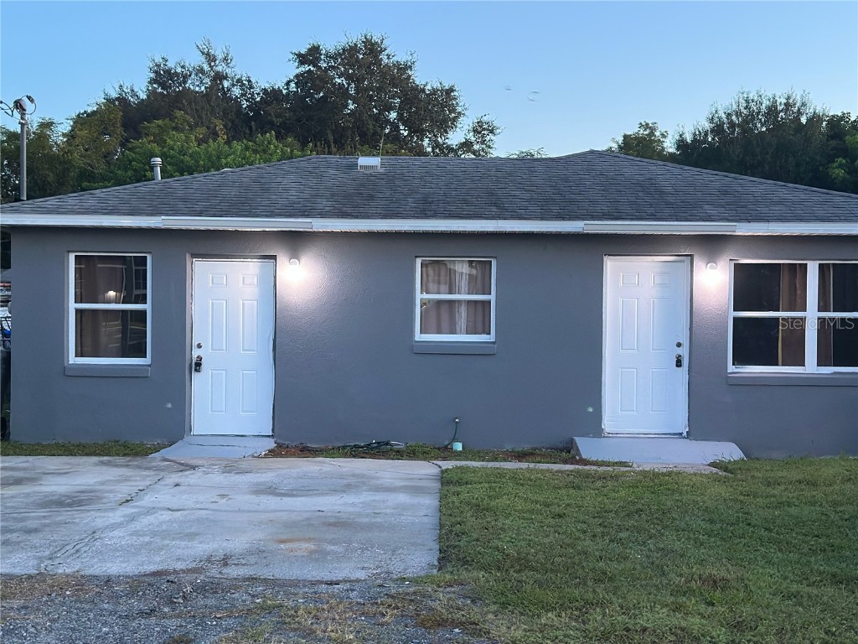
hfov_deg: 39.7
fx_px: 1190
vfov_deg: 30.3
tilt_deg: -0.9
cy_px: 322
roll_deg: -1.7
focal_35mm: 48
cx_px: 429
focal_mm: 6.86
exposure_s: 1/40
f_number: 1.78
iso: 500
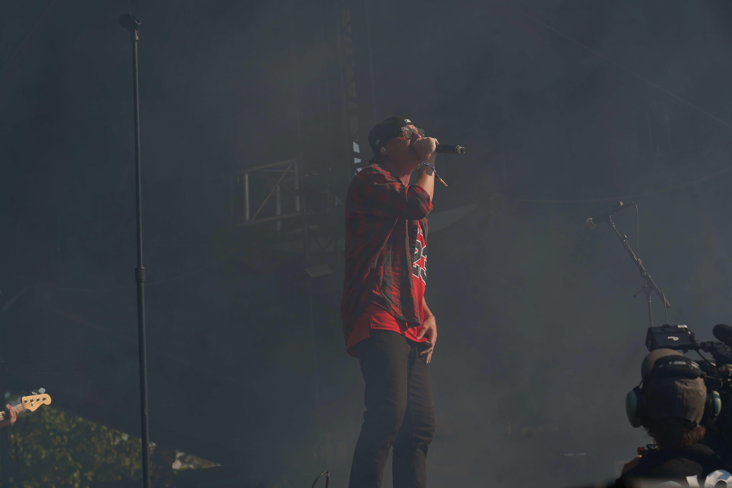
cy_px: 244
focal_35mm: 105
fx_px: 2135
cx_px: 366
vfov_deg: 13.0
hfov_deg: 19.5
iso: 100
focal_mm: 105
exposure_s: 1/640
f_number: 8
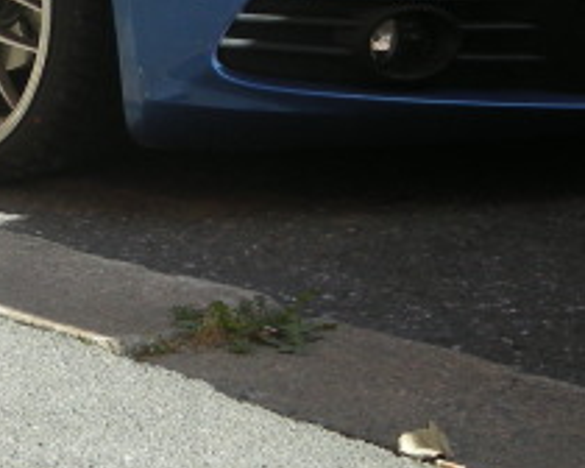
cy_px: 45
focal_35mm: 130
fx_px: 2251
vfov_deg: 11.8
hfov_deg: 14.7
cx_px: 56
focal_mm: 5.7
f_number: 2.8
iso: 50
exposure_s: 1/287
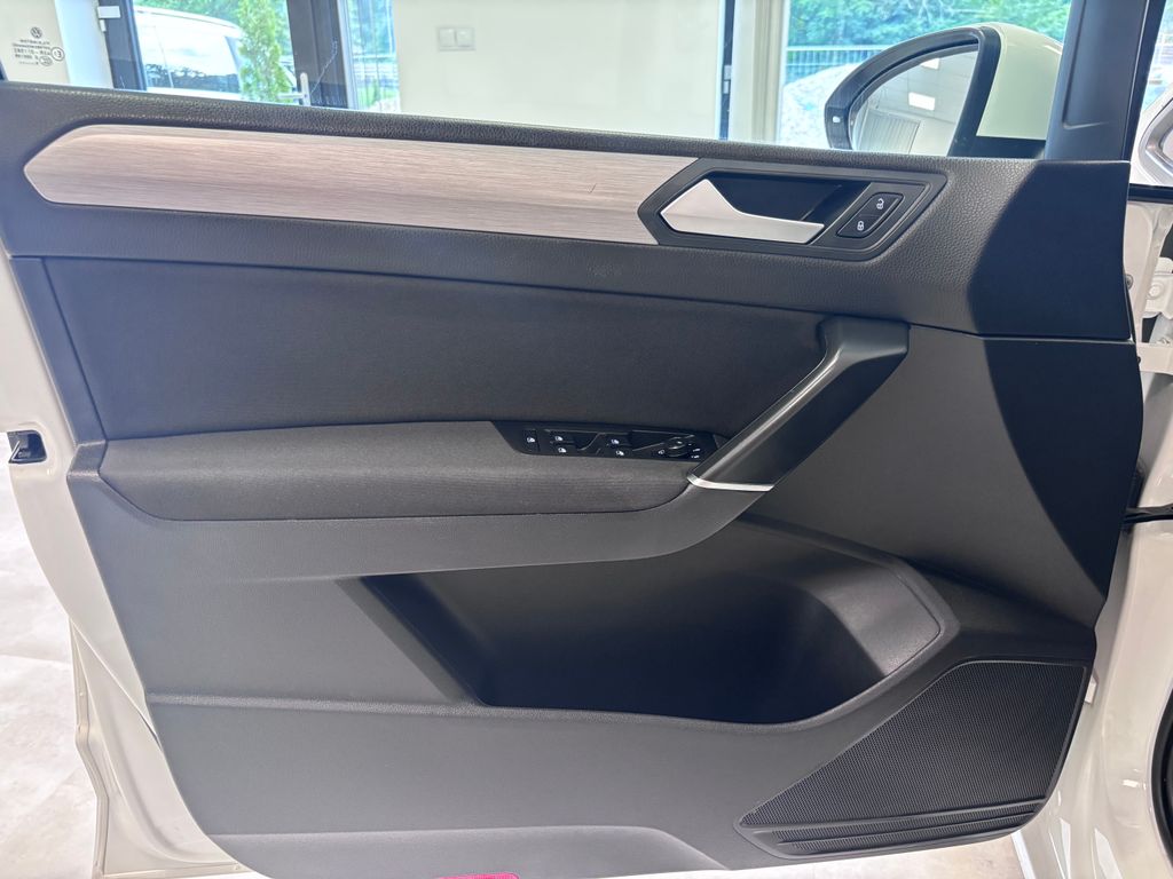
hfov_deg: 67.3
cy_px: 440
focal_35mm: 26
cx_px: 586
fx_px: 881
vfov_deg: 53.1
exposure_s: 1/50
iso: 250
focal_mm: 5.96
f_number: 1.6
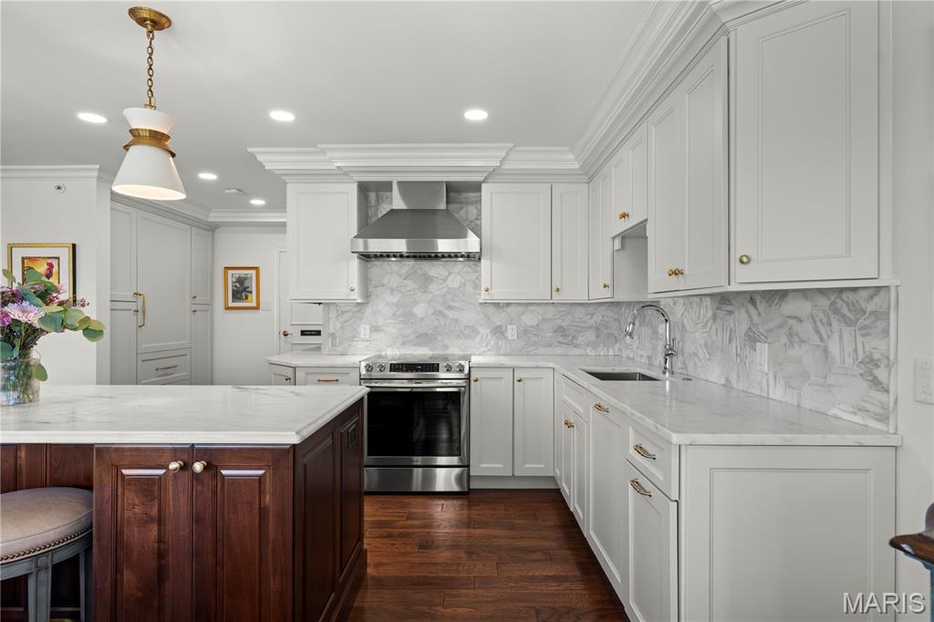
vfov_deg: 64.5
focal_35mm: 19
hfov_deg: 86.9
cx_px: 467
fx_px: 493
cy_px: 311
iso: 400
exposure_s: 1/10
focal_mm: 19
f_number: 7.1
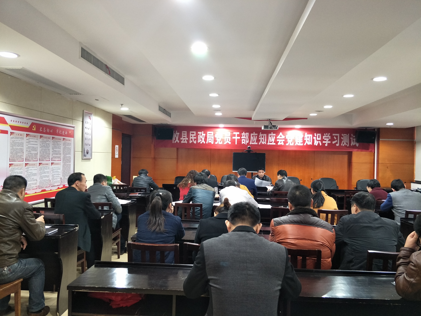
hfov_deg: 76.4
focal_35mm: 22
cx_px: 210
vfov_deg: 61.1
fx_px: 268
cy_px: 158
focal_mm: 3.79
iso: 380
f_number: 1.7
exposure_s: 1/17
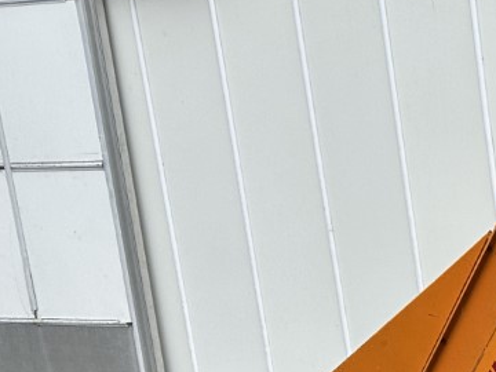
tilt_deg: -12.7
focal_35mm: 96
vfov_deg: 14.7
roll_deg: +1.0
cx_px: 913
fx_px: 1376
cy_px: 481
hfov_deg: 16.7
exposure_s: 1/242
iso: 64
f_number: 1.78
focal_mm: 6.86
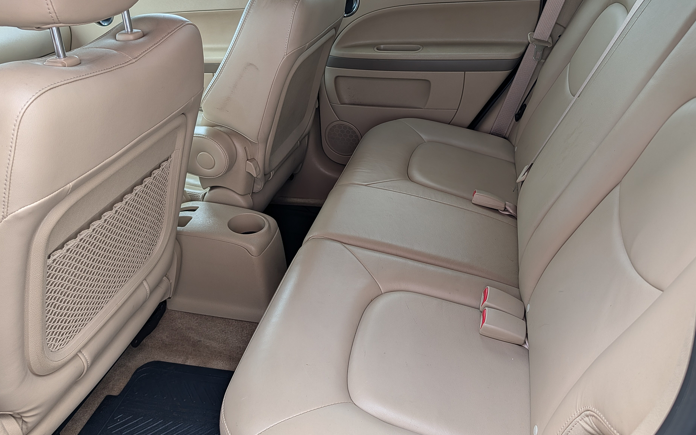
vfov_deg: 44.1
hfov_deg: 66.5
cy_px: 156
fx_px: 531
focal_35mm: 28
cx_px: 350
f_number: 1.68
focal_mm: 6.9
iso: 20
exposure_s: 1/76.2
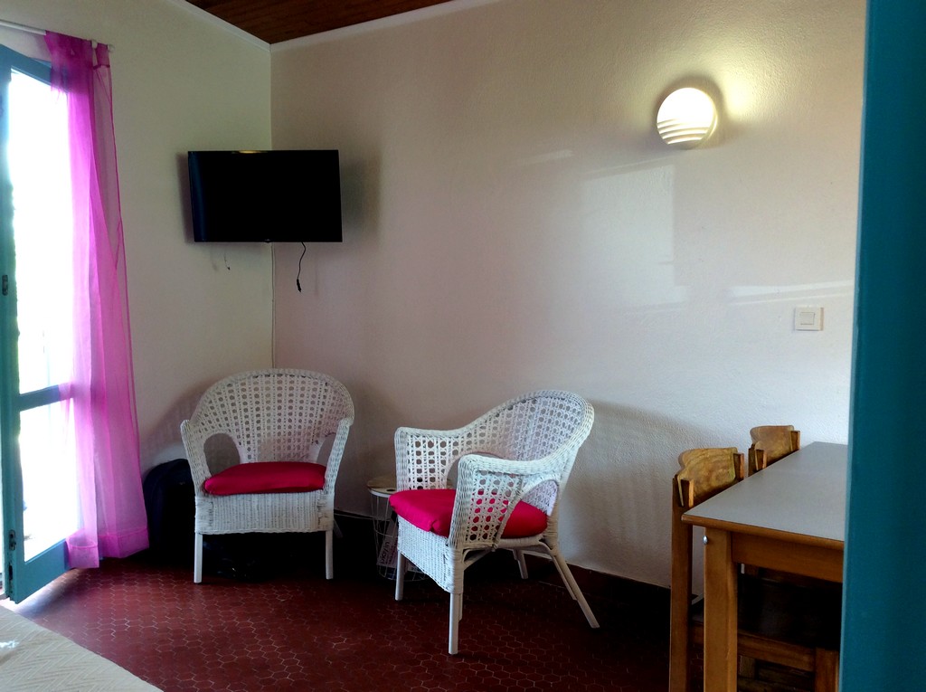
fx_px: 855
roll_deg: +0.9
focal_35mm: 32
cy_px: 346
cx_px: 463
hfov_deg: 56.9
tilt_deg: -4.0
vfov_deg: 44.1
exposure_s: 1/25
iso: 40
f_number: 2.4
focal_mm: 3.3
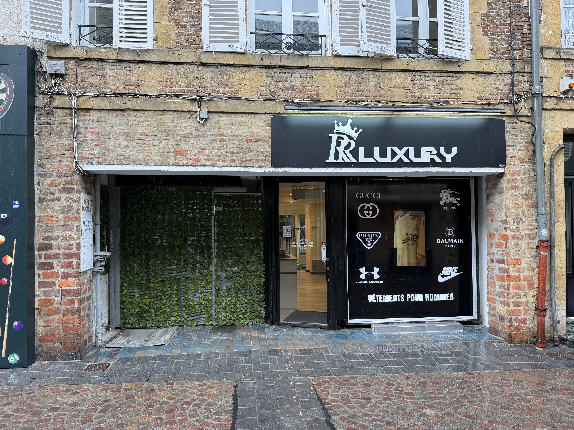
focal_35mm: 24
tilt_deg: +2.0
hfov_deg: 71.6
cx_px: 287
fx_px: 398
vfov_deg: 56.8
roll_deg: +0.6
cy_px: 215
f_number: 1.78
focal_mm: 6.76
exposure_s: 1/121
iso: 100
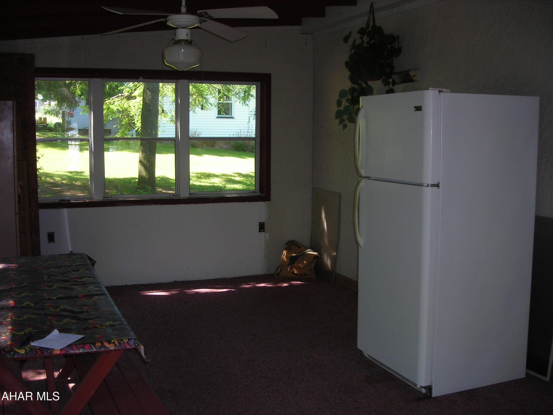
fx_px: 607
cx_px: 276
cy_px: 208
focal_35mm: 38
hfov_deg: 49.0
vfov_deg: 37.7
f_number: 3.2
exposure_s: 1/30
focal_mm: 6.3
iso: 50
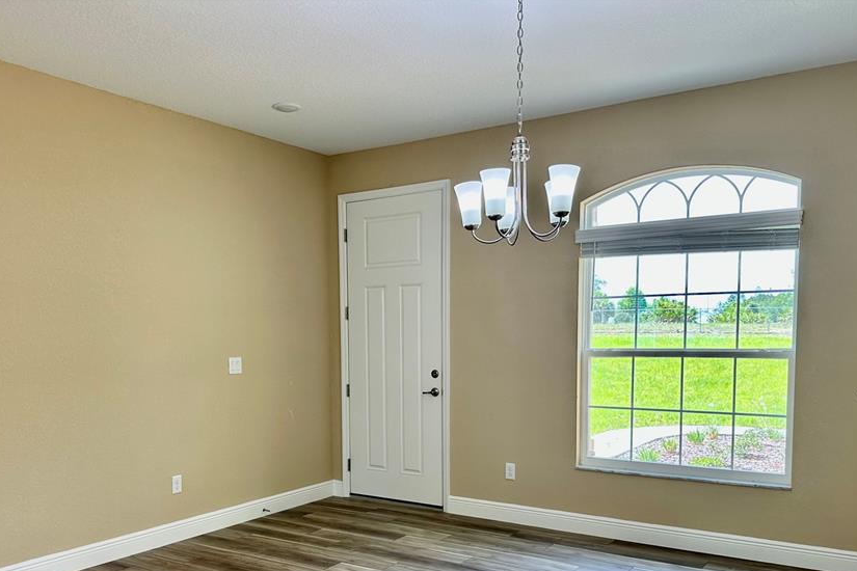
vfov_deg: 41.6
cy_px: 396
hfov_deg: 60.2
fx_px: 738
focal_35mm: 31
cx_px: 387
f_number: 1.78
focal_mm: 6.86
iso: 100
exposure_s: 1/164
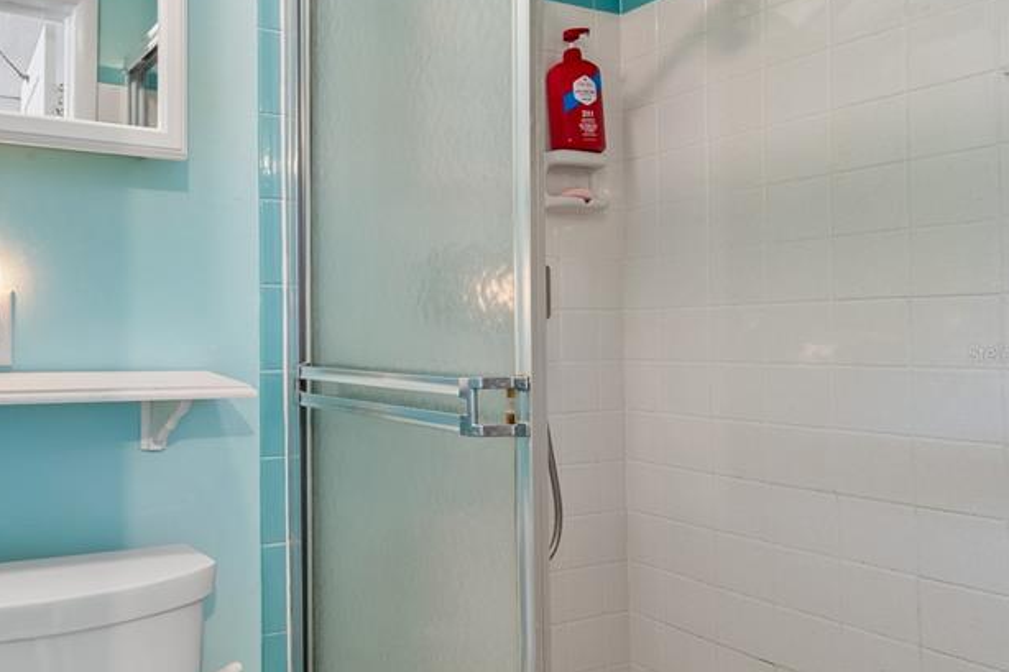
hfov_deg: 65.8
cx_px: 220
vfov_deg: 51.2
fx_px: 700
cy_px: 353
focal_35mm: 25
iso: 100
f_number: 7.1
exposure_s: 1/1.25
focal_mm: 10
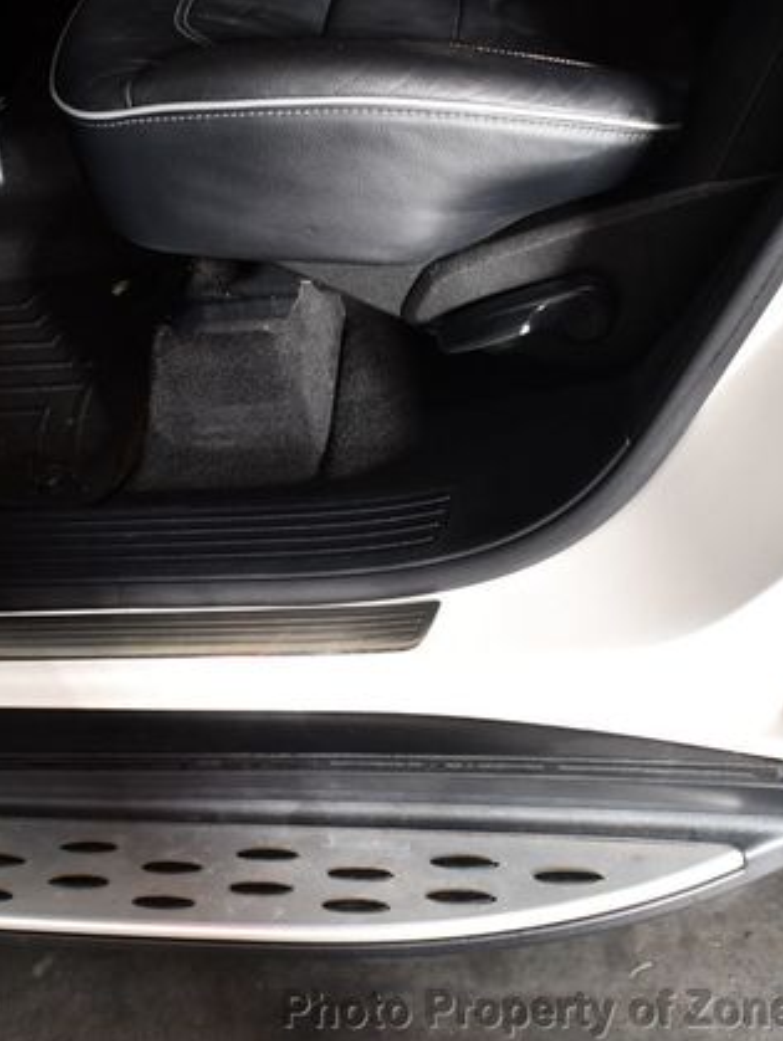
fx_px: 1325
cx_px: 251
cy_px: 527
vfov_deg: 42.9
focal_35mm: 44
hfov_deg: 32.6
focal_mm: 20
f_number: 3.8
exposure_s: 1/125
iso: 900
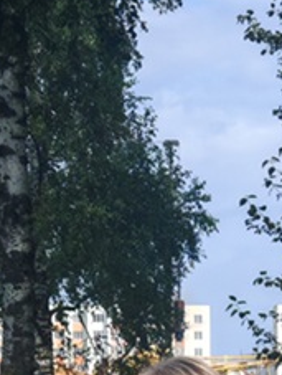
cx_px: 261
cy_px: 742
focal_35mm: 228
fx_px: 2470
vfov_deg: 8.3
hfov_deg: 6.5
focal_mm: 6.67
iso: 50
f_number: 1.9
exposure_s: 1/1300
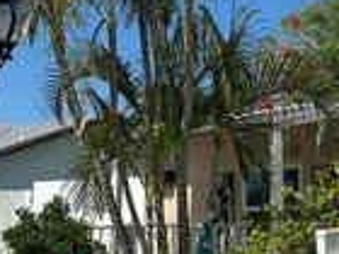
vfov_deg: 16.8
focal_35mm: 86
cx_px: 266
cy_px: -1
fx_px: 842
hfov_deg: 22.5
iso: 80
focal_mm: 6.86
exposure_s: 1/5848
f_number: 1.78
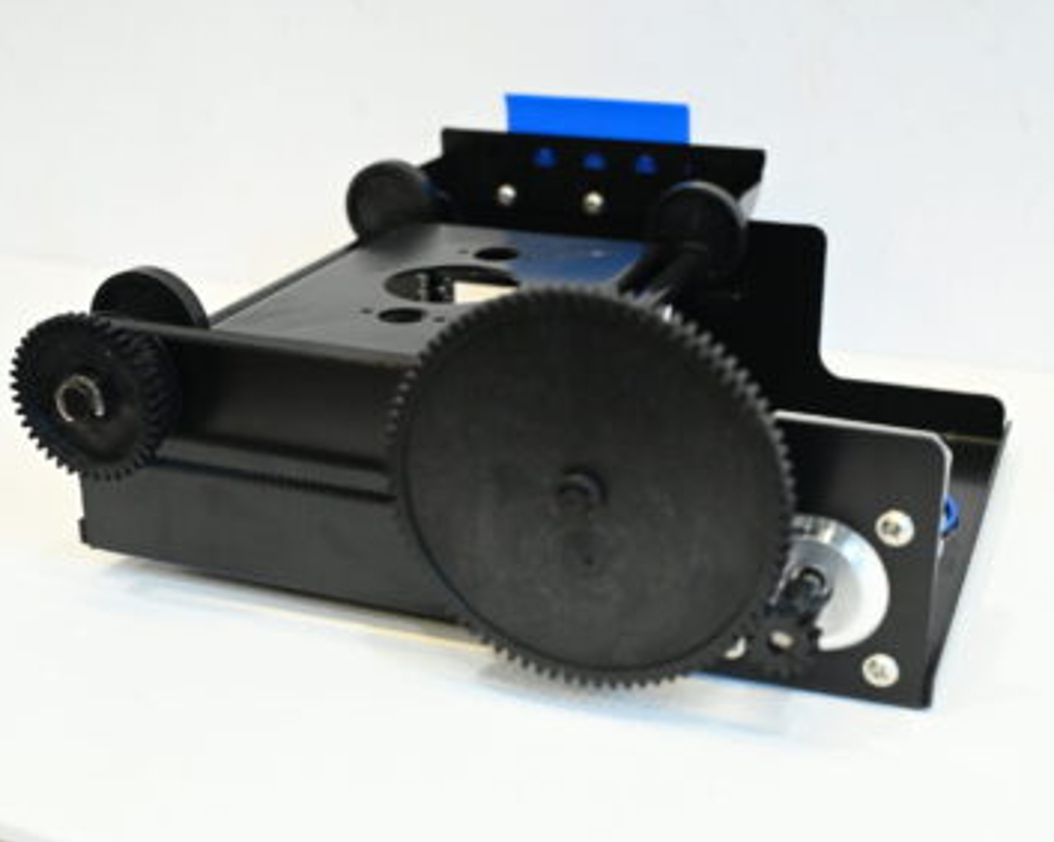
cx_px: 537
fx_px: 1497
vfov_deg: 31.4
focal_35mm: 48
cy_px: 418
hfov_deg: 38.8
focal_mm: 42
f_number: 7.1
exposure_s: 1/125
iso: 6400
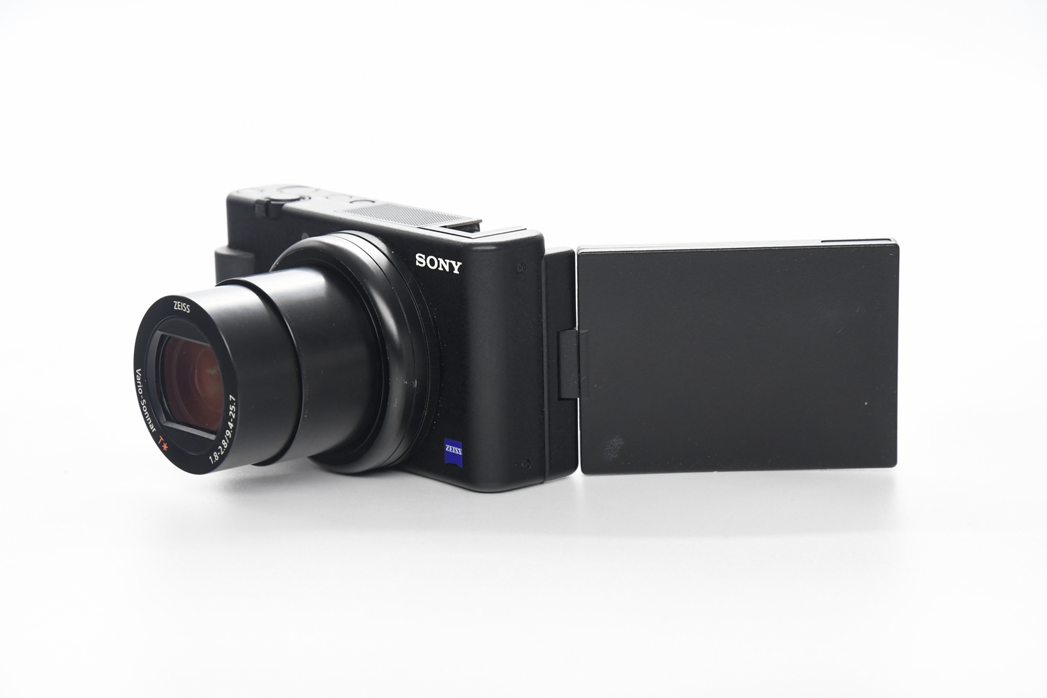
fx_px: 3490
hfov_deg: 17.1
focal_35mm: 120
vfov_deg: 11.4
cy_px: 349
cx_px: 524
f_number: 7.1
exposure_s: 1/100
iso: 1600
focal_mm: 80
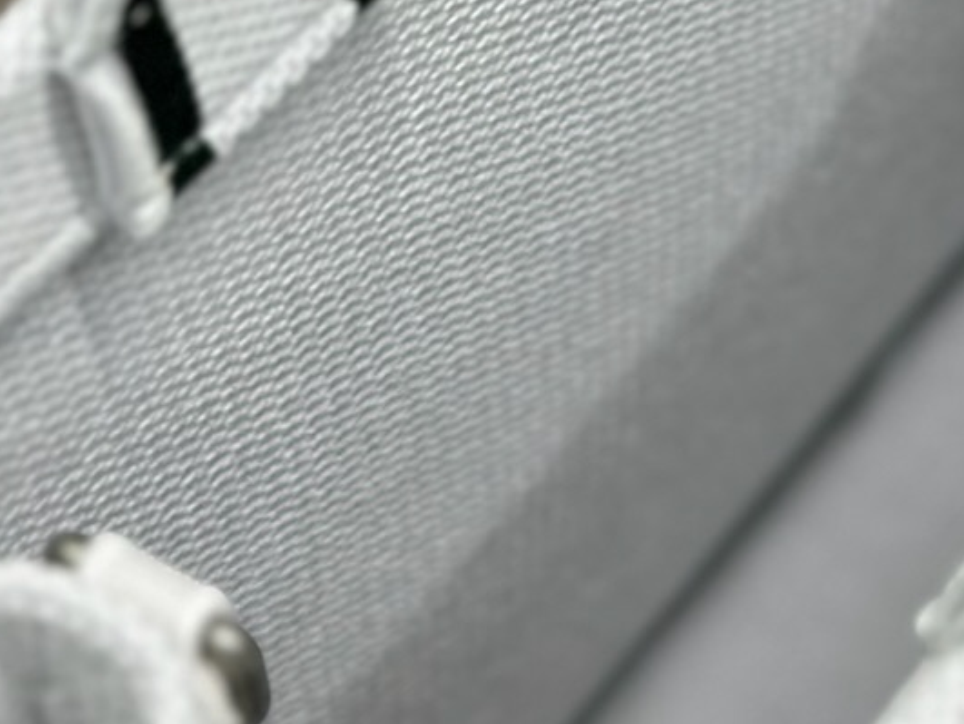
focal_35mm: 185
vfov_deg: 7.8
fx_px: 5155
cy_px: -539
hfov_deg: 10.6
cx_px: 937
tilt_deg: -50.4
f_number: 1.78
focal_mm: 6.86
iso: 80
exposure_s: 1/292
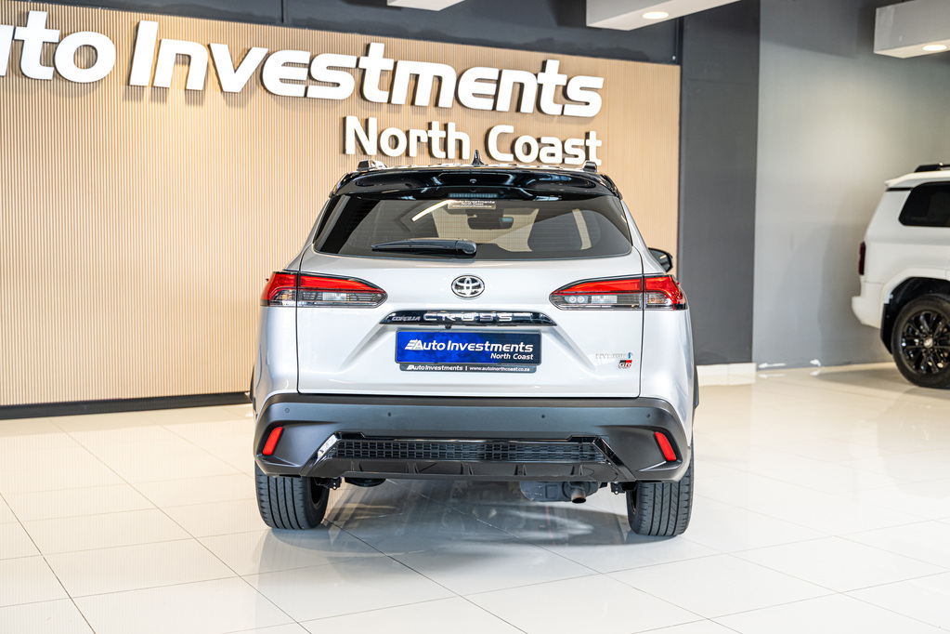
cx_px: 475
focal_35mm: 43
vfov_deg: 31.2
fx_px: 1135
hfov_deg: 45.4
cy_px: 317
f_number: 3.2
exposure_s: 1/125
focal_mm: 43
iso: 640
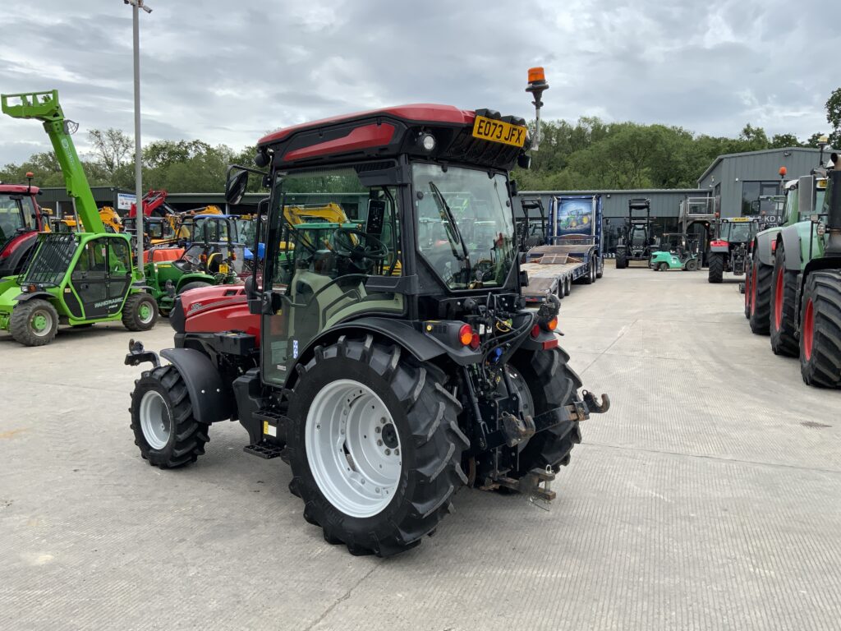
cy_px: 316
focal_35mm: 29
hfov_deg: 61.7
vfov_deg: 48.2
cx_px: 420
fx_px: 705
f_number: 1.8
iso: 16
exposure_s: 1/792
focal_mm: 3
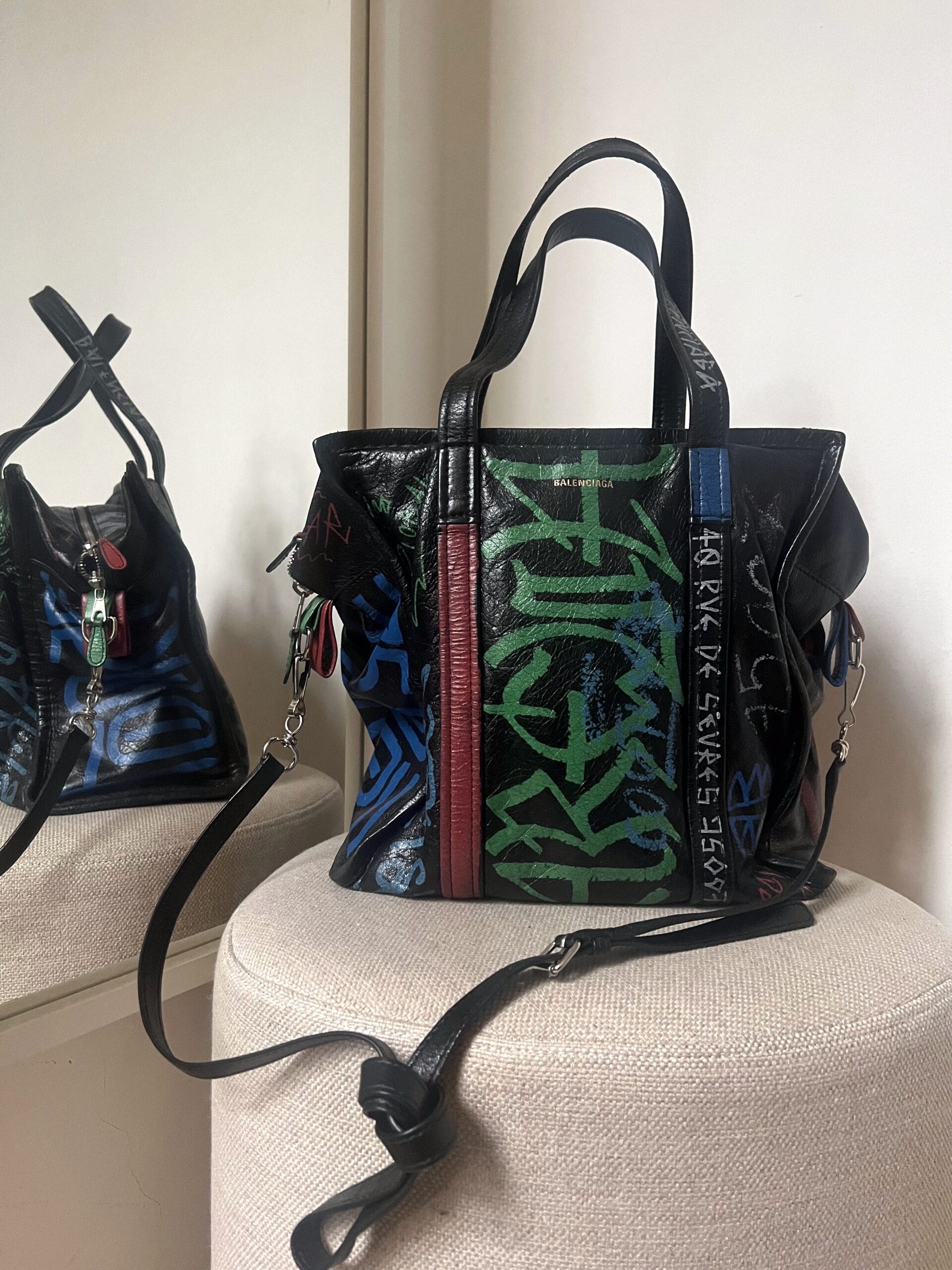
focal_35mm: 26
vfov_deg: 67.3
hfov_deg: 53.1
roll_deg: -0.6
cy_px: 635
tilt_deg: -3.6
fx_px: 953
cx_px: 476
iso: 640
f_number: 1.5
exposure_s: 1/40
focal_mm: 5.7
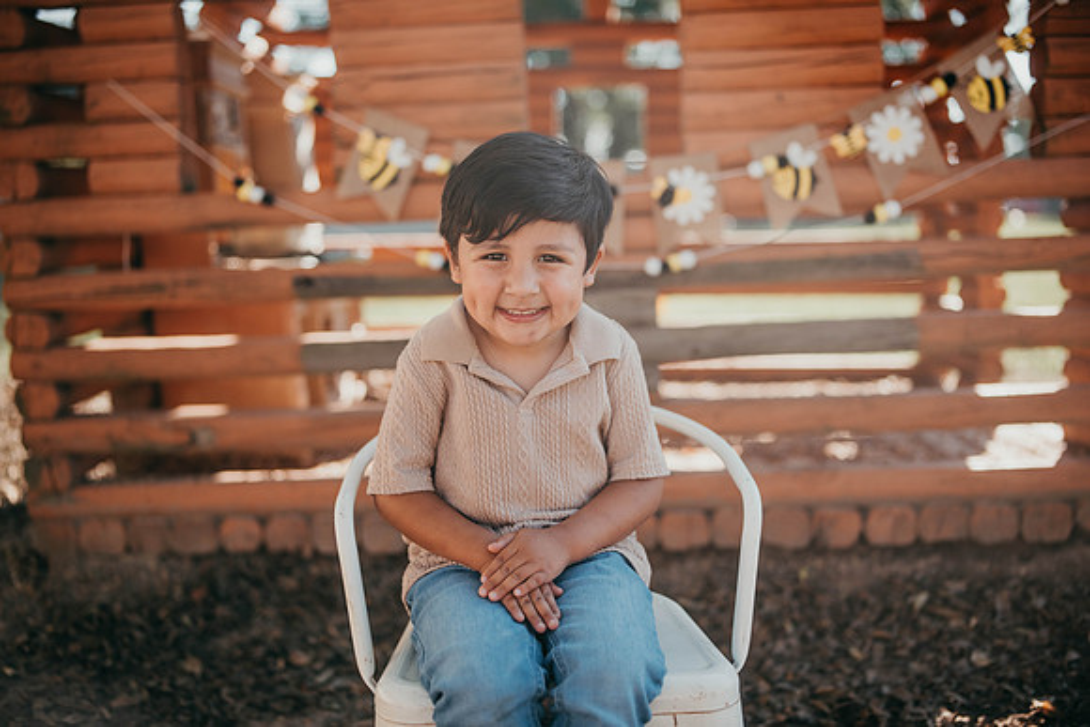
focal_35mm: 35
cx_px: 545
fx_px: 1060
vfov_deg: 37.9
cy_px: 364
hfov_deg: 54.4
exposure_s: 1/1600
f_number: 1.6
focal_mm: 35
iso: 64
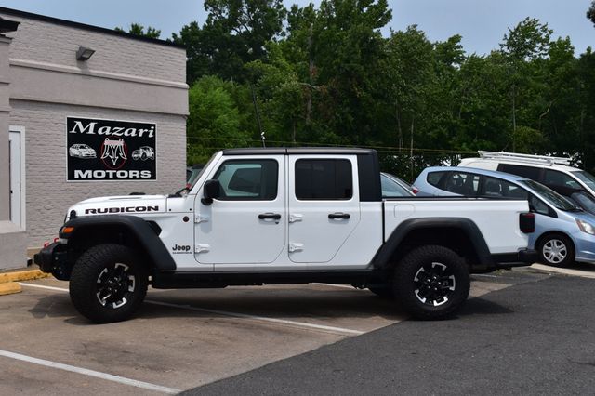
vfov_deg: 28.0
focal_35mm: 48
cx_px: 298
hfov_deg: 41.1
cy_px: 198
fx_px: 793
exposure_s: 1/500
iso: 200
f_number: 11
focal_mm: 32
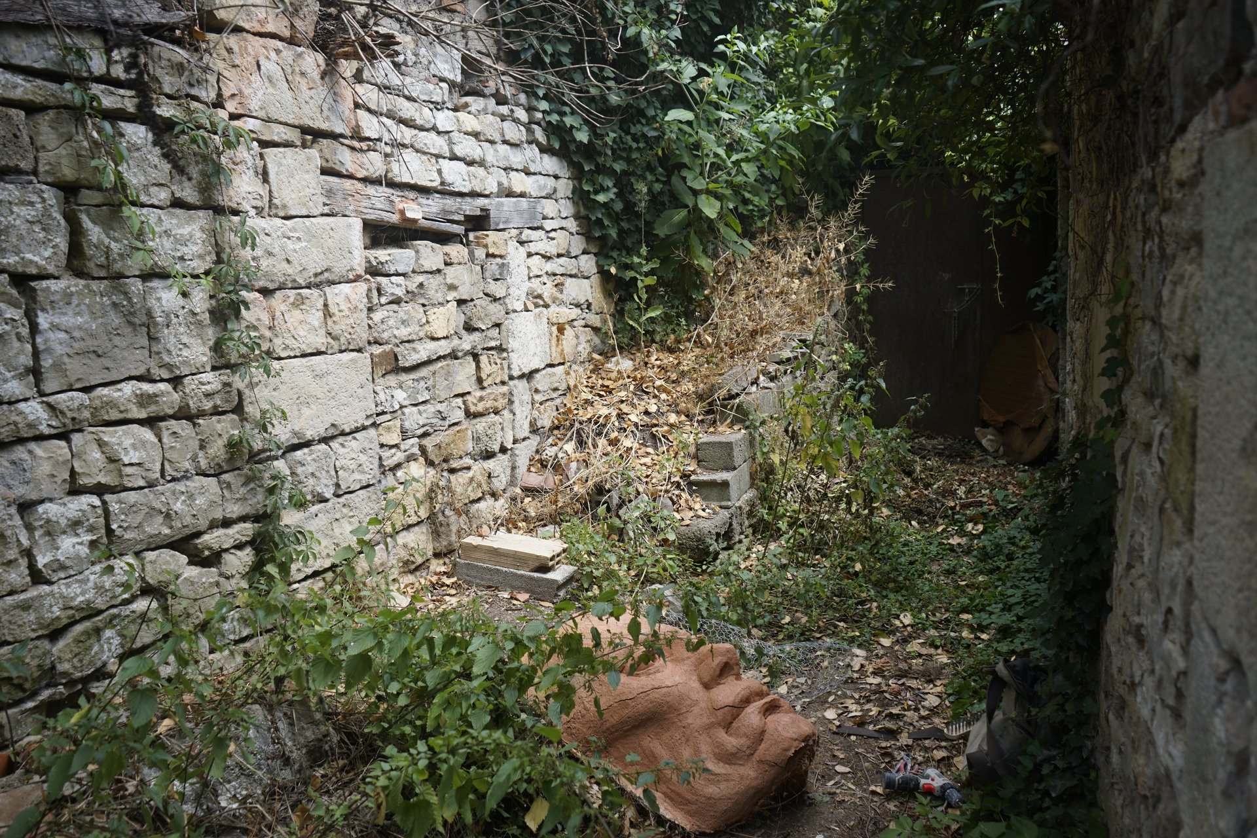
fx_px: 978
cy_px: 419
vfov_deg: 46.4
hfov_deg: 65.5
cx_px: 628
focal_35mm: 28
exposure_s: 1/160
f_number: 4
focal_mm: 28
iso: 125
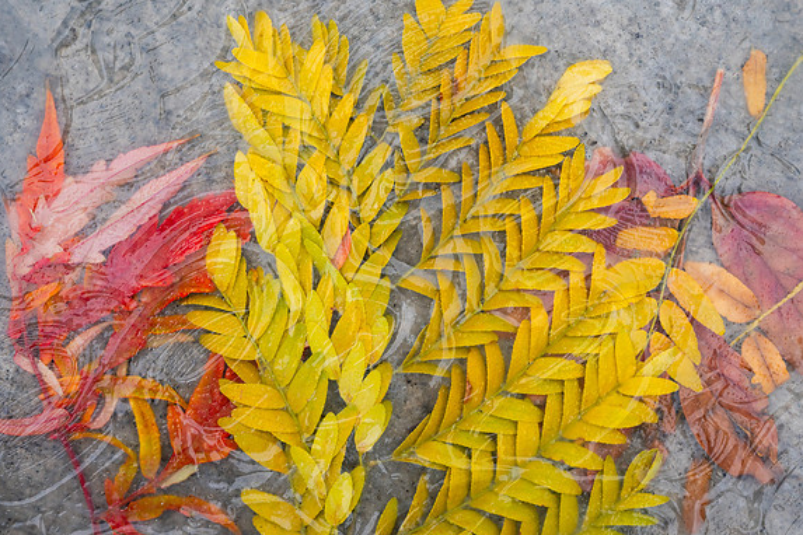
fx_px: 1874
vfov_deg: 16.2
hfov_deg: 24.2
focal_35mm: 84
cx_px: 395
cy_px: 325
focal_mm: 58
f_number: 4
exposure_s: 1/200
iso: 160
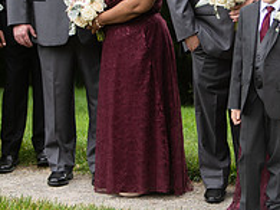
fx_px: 1617
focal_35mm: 200
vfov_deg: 7.4
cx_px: 164
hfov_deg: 9.9
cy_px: 50
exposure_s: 1/500
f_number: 2.8
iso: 200
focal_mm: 70
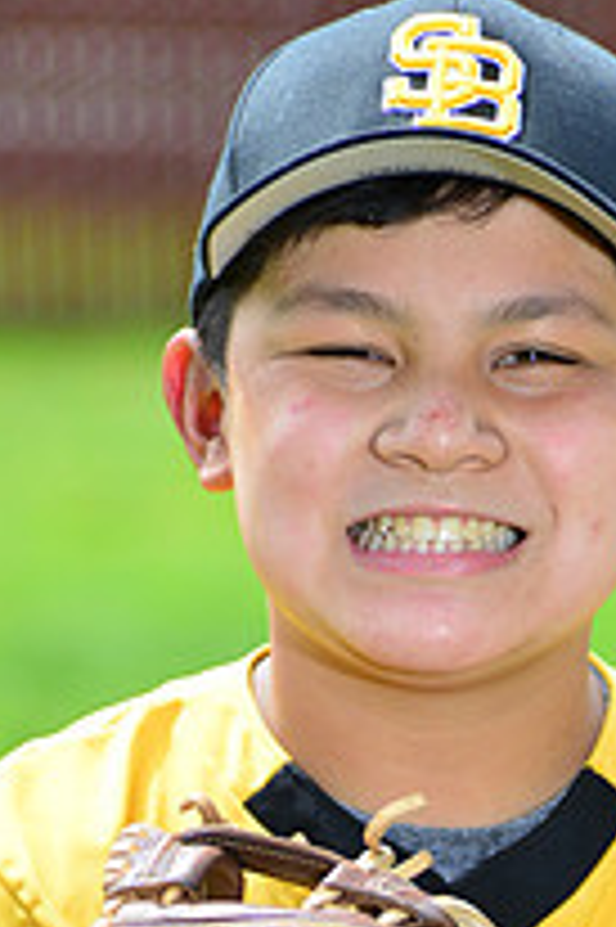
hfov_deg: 2.9
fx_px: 12314
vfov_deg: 4.3
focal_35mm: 479
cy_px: 1084
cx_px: 497
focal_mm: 170
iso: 200
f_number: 8
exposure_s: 1/200
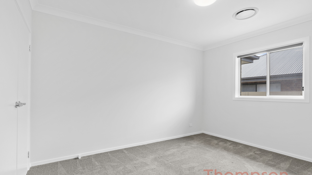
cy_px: 100
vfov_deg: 62.1
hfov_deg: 94.2
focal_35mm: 18
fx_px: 145
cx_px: 154
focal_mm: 11
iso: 3200
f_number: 9
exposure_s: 1/30
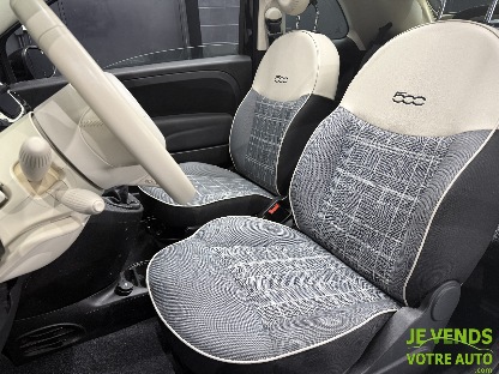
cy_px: 187
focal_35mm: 24
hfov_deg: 71.6
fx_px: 346
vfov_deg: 56.8
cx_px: 250
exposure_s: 1/50
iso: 200
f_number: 1.78
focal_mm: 6.76
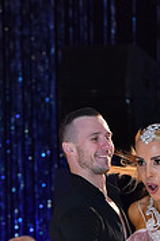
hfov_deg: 3.6
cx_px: 128
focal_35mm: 379
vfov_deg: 5.4
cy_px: 320
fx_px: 2536
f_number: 5
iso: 2000
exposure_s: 1/250
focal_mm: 116
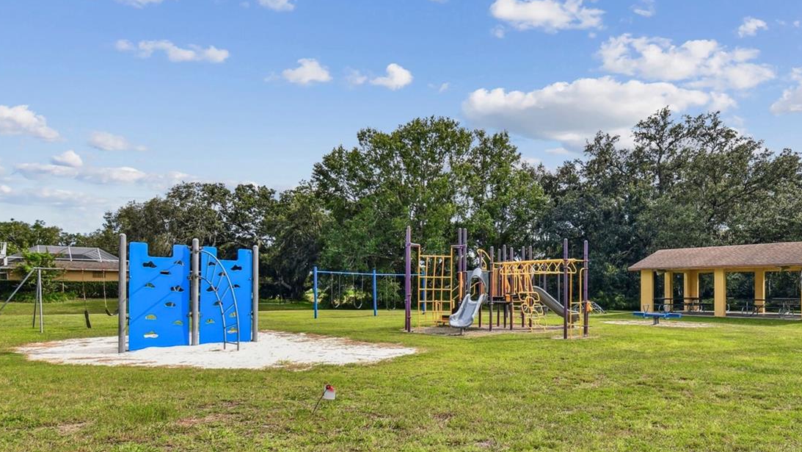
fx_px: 489
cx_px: 474
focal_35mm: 23
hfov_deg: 77.9
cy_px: 284
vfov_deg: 49.0
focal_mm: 10
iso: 100
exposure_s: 1/80
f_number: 7.1
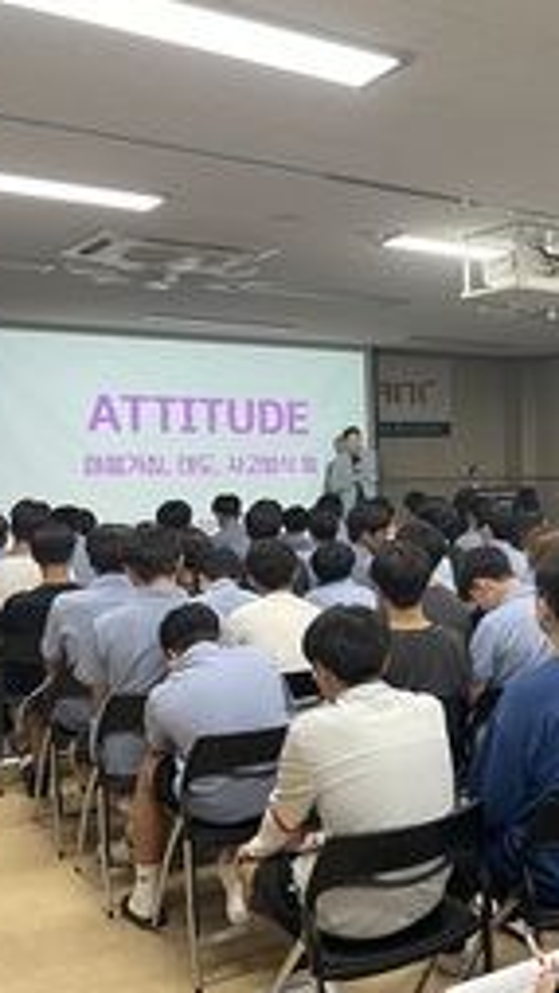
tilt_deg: -1.9
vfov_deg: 51.6
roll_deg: +1.0
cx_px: 563
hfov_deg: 28.5
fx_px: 1027
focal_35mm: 39
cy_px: 506
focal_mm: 4.2
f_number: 1.6
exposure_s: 1/60
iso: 80
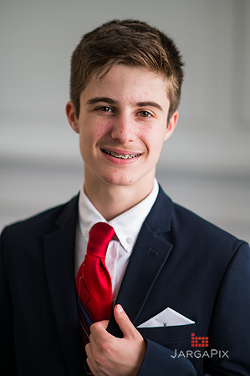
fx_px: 887
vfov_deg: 23.9
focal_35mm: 85
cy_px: 188
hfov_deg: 16.0
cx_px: 125
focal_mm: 85
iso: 320
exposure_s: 1/320
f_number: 2
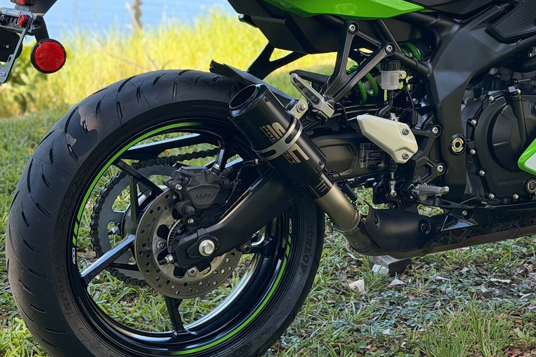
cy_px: 89
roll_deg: +0.4
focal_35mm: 88
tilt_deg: -13.2
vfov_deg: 15.5
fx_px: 1310
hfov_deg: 22.9
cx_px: 386
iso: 80
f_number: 1.78
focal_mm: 6.76
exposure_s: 1/906
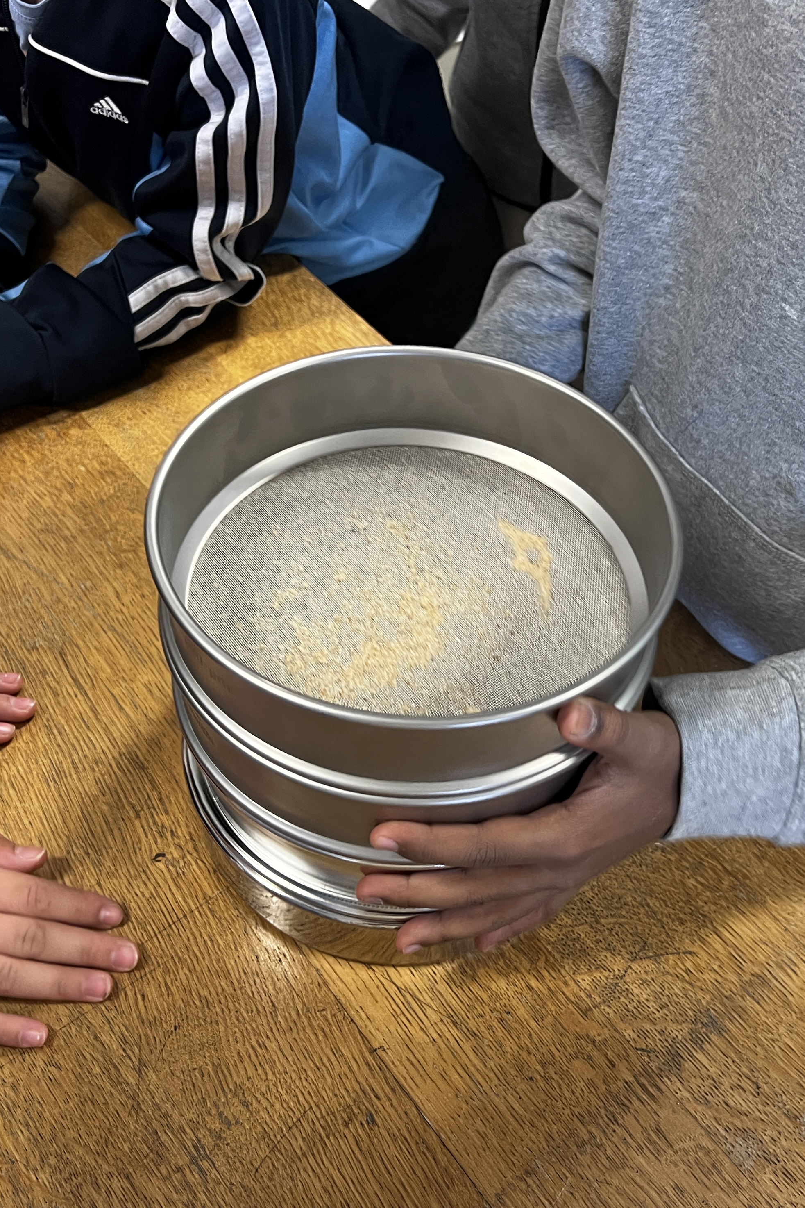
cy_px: 590
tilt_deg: -48.6
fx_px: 1241
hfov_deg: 35.9
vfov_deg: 51.9
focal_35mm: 37
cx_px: 436
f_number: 1.5
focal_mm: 5.7
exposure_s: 1/60
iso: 200
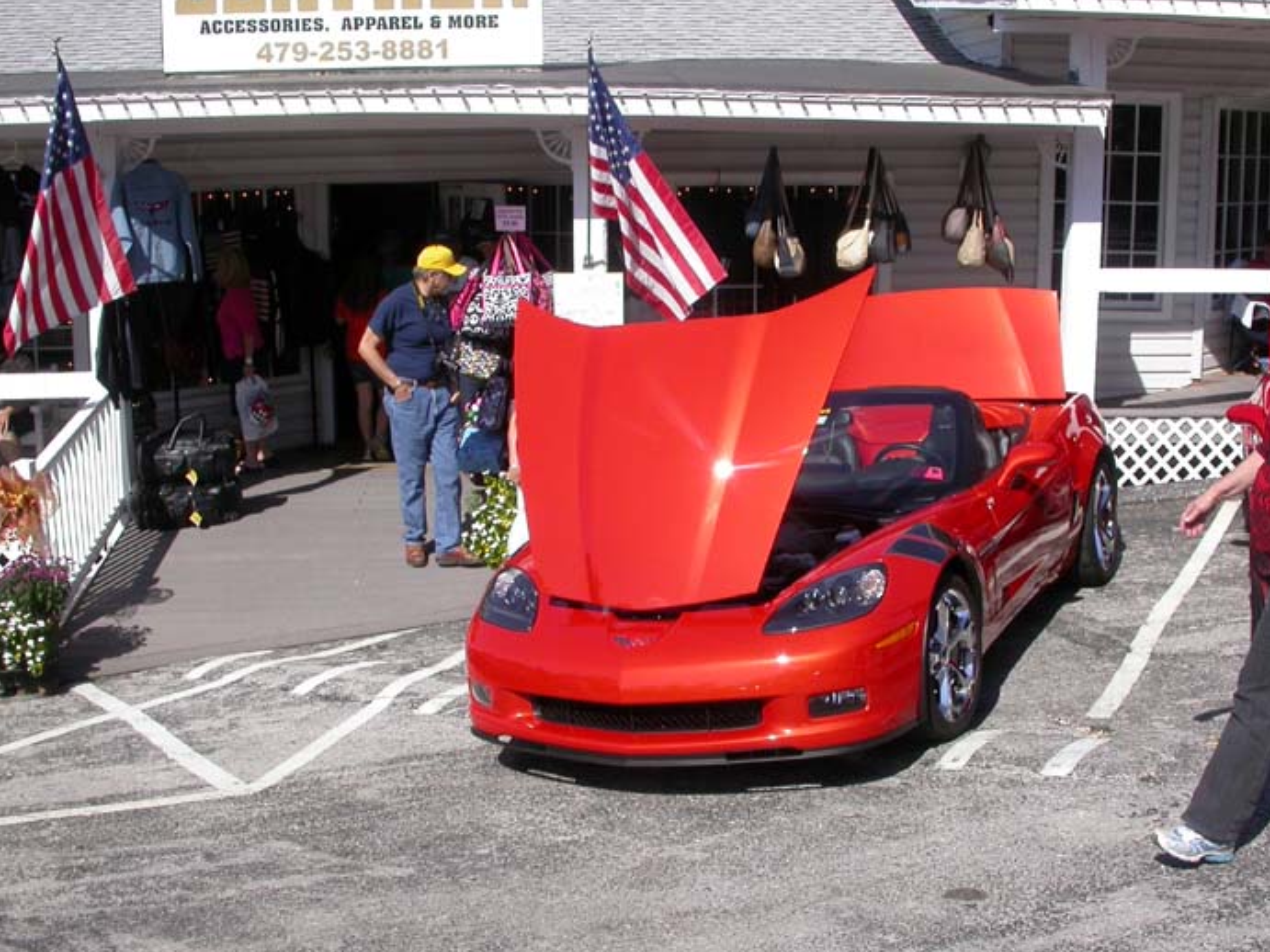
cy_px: 487
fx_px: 1614
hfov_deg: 42.9
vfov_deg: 32.9
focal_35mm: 44
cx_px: 691
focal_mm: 7.85
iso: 100
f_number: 7.5
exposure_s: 1/346
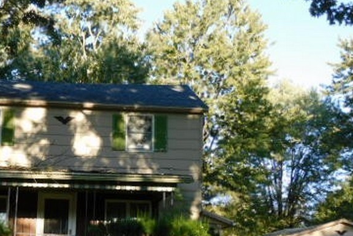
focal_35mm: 61
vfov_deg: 22.1
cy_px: 170
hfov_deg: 32.1
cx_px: 74
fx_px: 598
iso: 125
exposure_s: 1/200
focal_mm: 5.9
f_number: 3.6
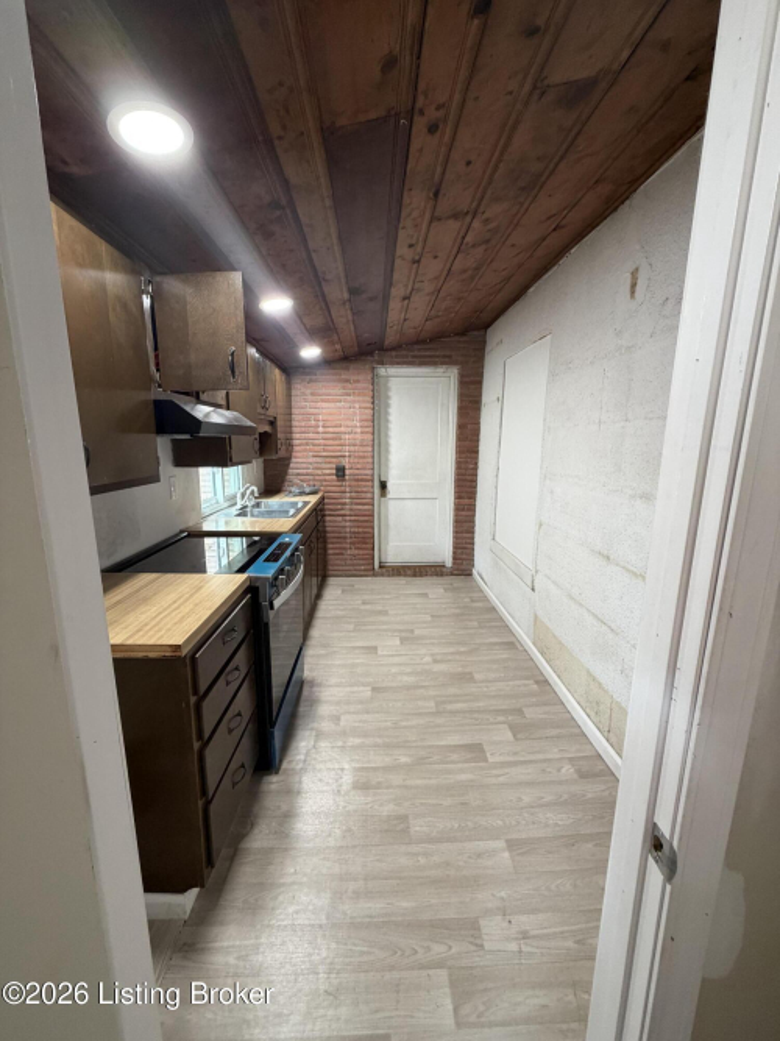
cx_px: 390
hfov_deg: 85.7
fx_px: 421
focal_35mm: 14
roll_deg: -0.1
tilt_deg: -9.0
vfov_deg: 102.1
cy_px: 520
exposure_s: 1/60
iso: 250
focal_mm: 2.22
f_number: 2.2
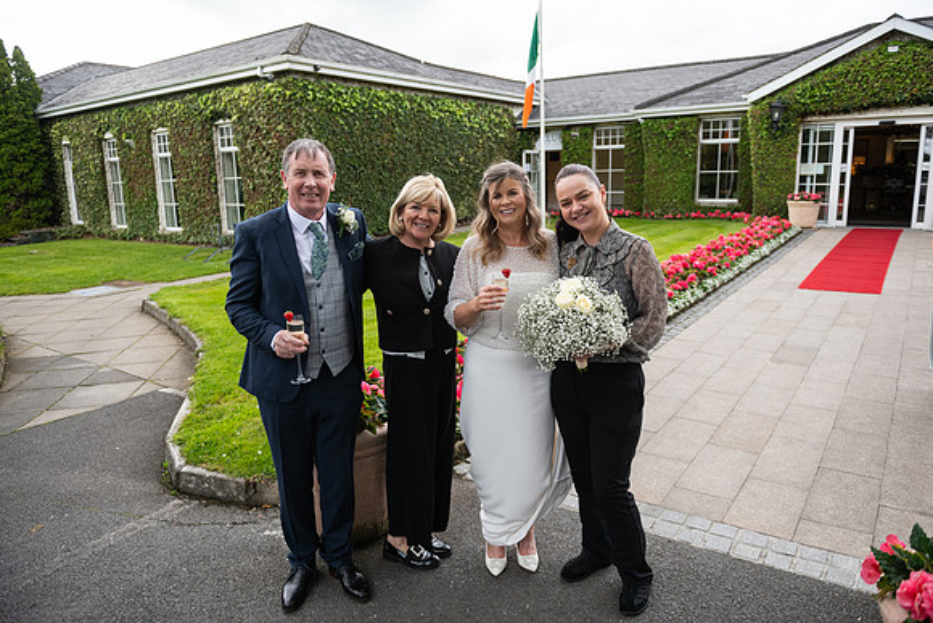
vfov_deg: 53.2
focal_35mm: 24
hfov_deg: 73.7
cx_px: 466
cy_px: 312
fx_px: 622
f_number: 3.5
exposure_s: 1/640
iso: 320
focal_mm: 24
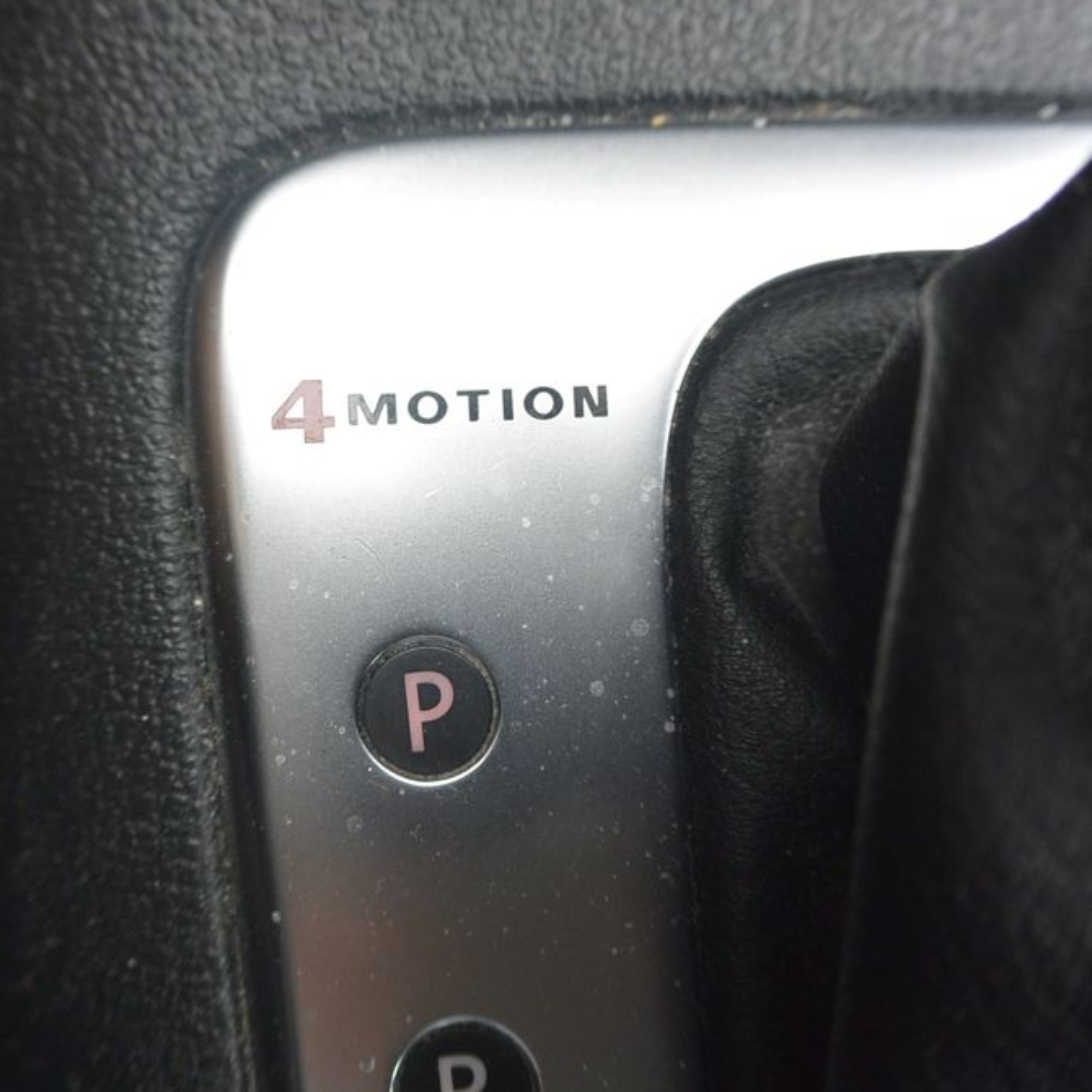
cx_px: 505
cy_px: 545
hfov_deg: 42.8
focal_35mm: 39
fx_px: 1392
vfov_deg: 42.8
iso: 200
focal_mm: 11.4
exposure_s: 1/250
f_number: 3.5
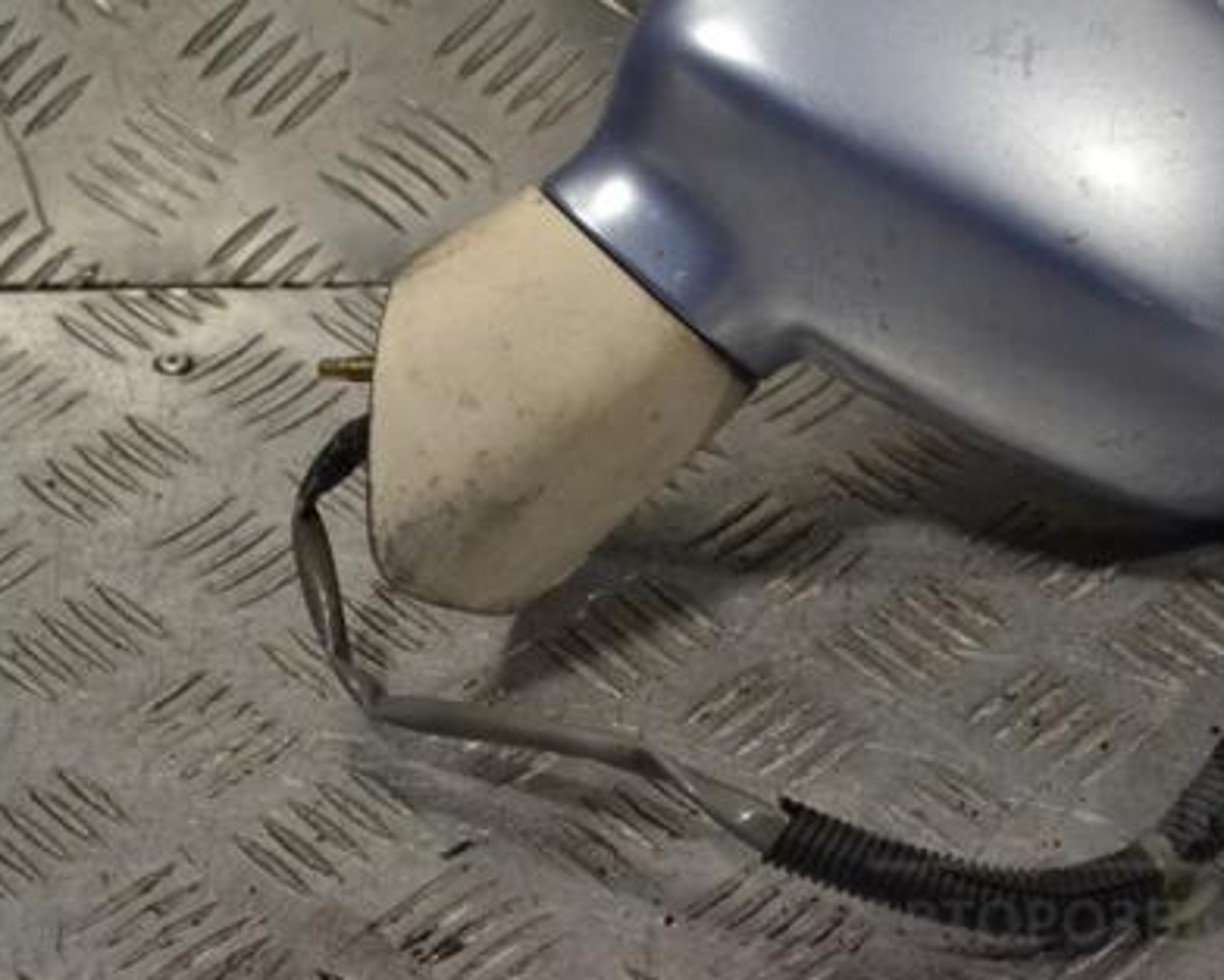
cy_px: 376
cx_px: 801
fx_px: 4302
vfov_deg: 13.0
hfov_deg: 16.2
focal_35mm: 119
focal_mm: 55
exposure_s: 1/1250
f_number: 5.6
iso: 3200
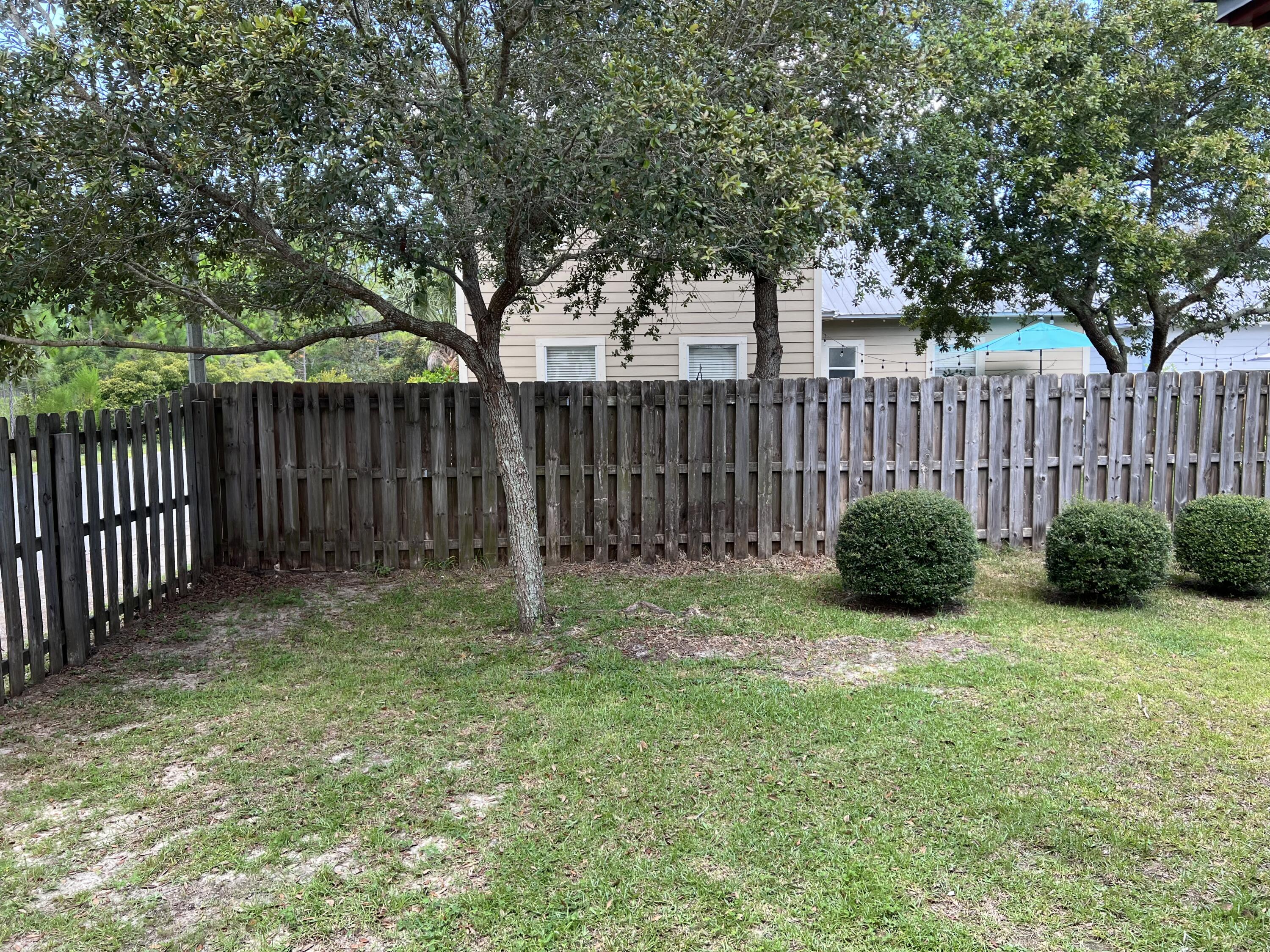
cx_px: 635
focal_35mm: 26
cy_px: 476
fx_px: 954
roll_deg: +0.9
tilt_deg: -5.0
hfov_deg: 67.3
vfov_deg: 53.1
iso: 40
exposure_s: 1/215
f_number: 1.5
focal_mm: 5.7
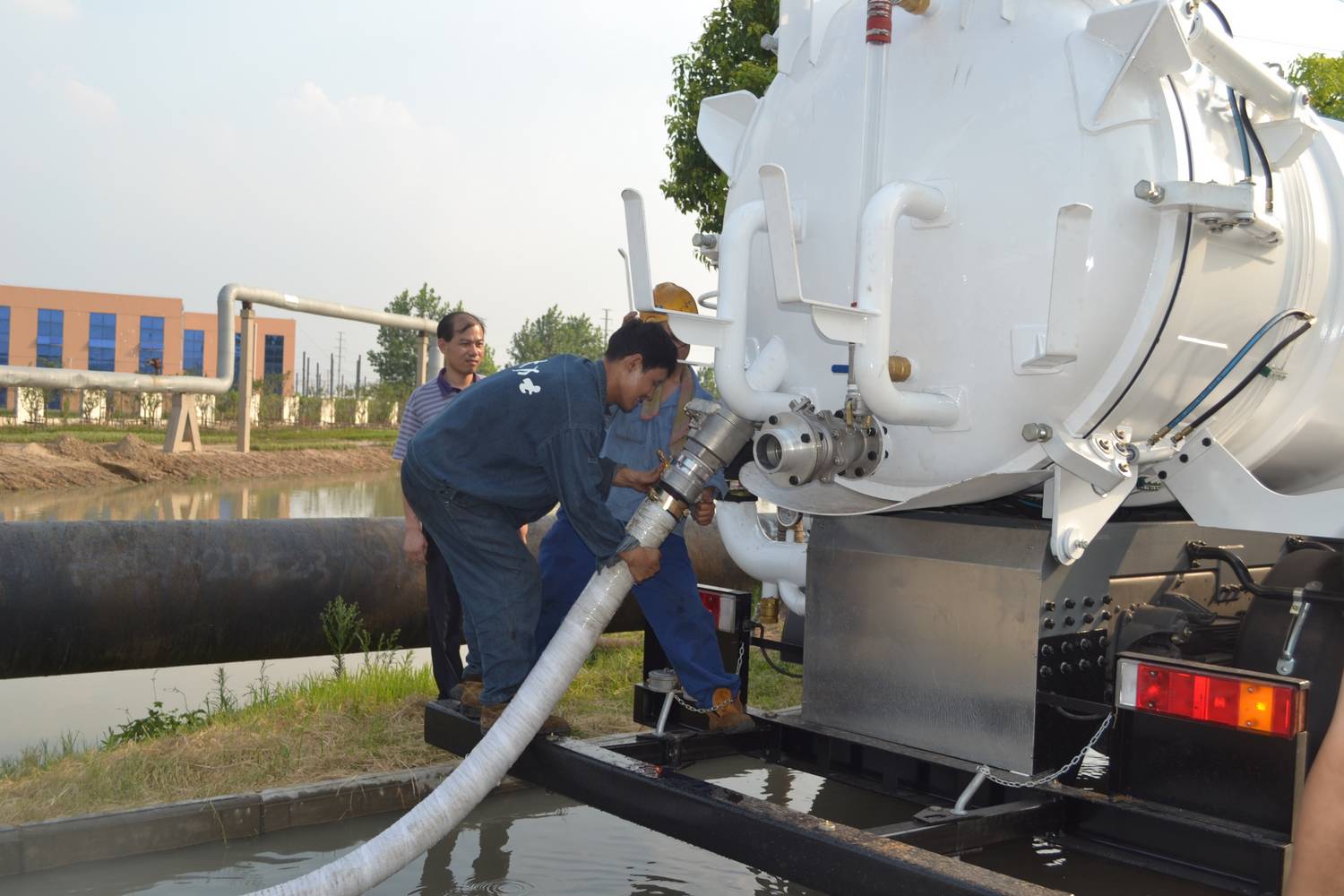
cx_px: 672
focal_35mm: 33
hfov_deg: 57.2
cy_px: 448
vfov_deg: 40.0
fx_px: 1232
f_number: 5.6
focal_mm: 22
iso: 100
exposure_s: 1/200
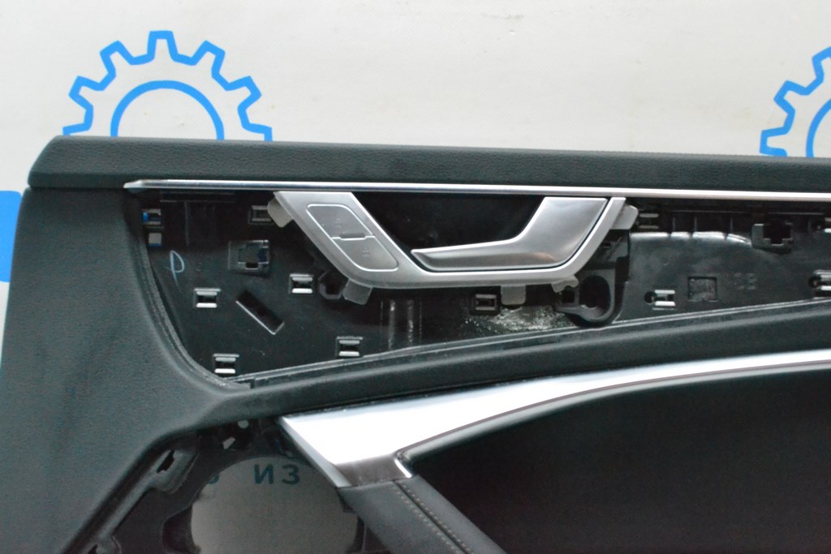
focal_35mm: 42
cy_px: 277
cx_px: 416
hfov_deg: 46.4
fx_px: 970
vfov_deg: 31.9
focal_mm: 28
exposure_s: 1/125
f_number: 9
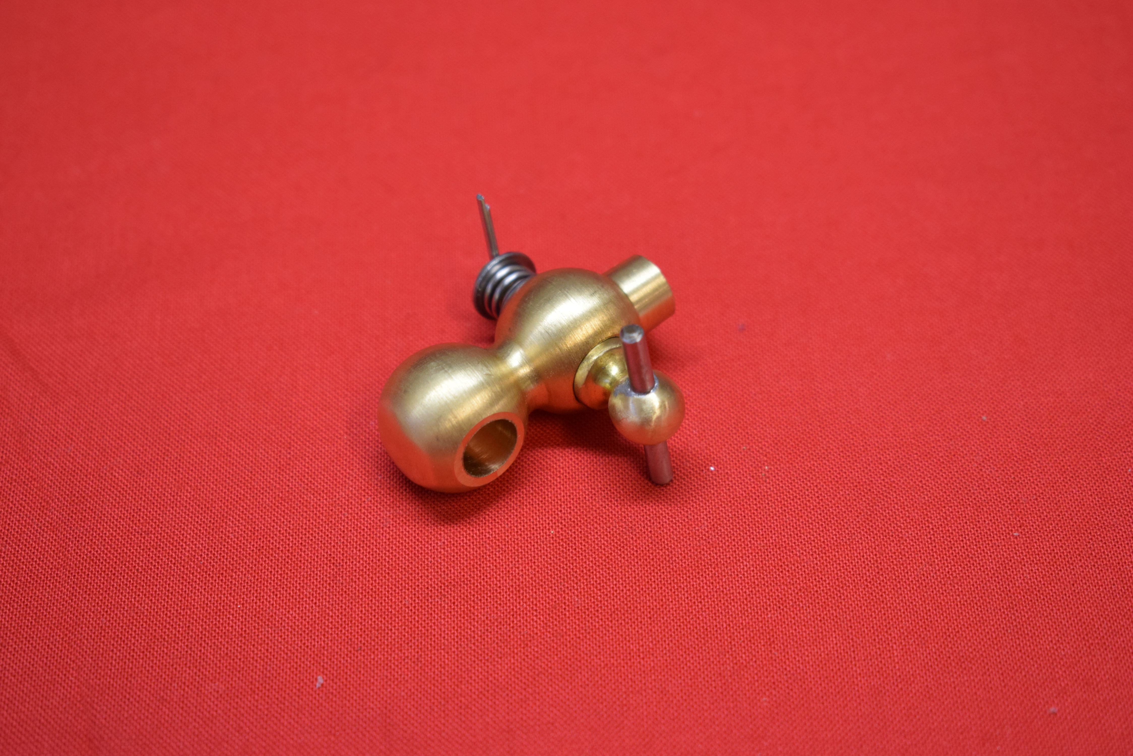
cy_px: 378
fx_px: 2266
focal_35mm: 72
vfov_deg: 18.9
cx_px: 566
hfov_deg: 28.1
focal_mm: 48
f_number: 5.3
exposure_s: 1/60
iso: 800
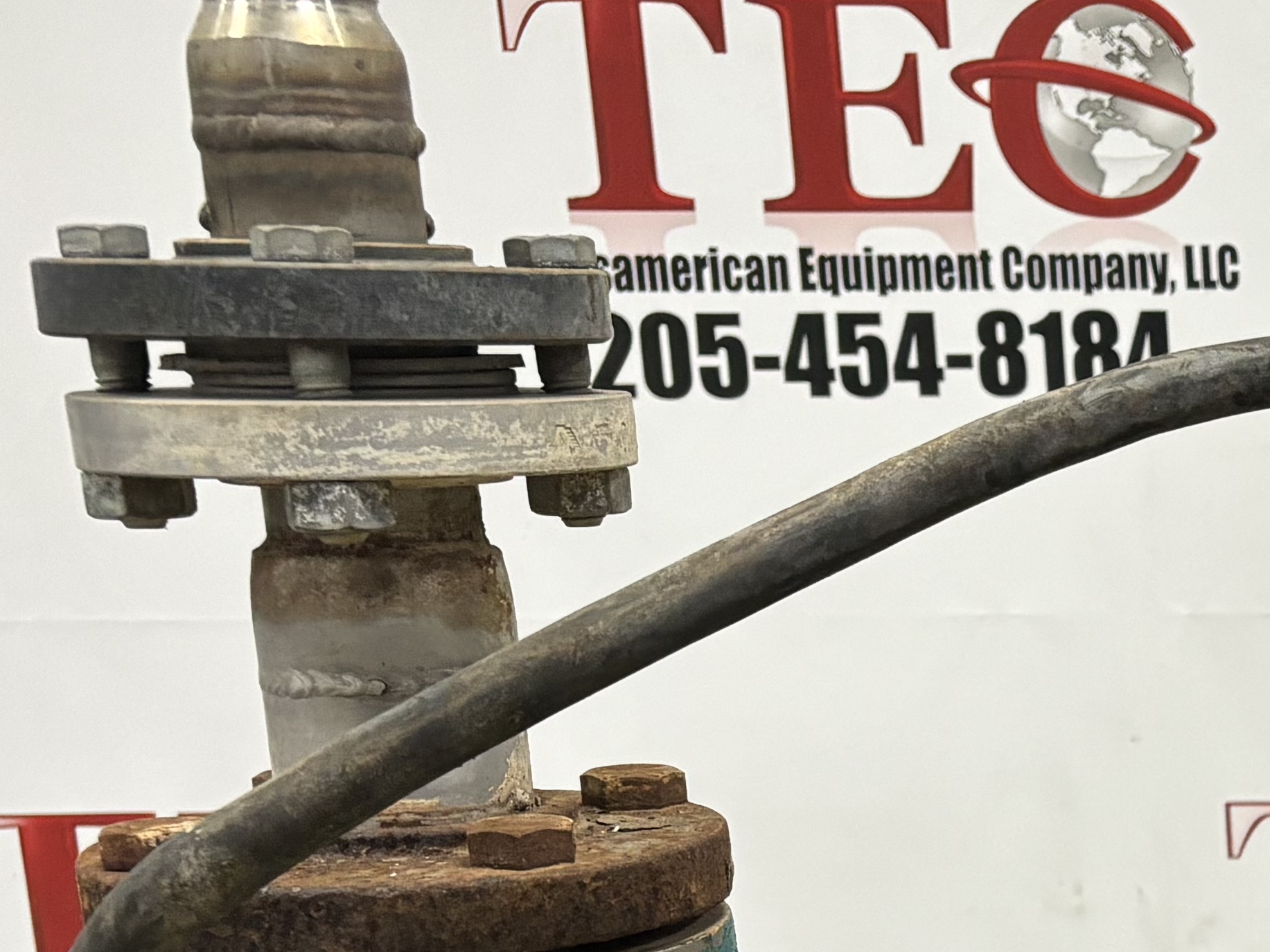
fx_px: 2972
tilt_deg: -15.8
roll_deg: -0.1
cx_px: 1755
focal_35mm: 81
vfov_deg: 17.4
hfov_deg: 21.3
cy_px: 1148
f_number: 1.6
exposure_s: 1/60
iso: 250
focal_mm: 5.96
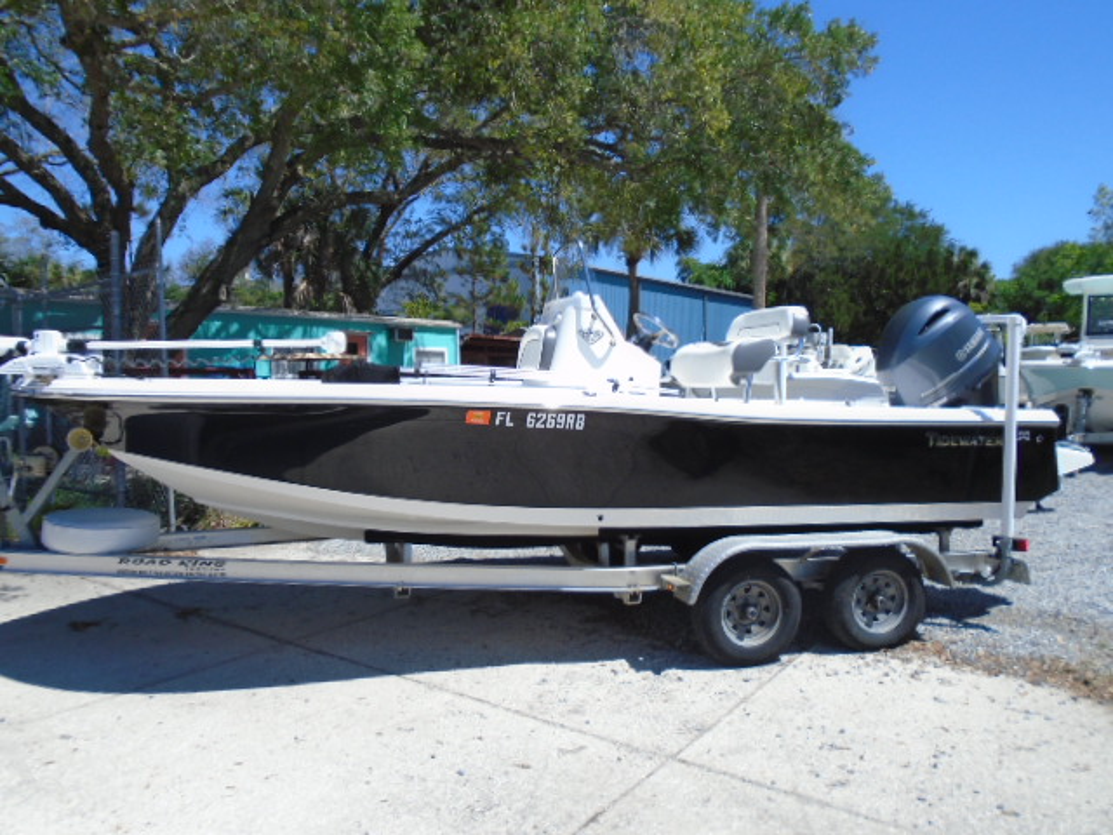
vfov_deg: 53.1
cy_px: 418
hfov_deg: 67.3
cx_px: 556
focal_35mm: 26
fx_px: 836
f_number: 8
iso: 100
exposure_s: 1/200
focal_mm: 4.6
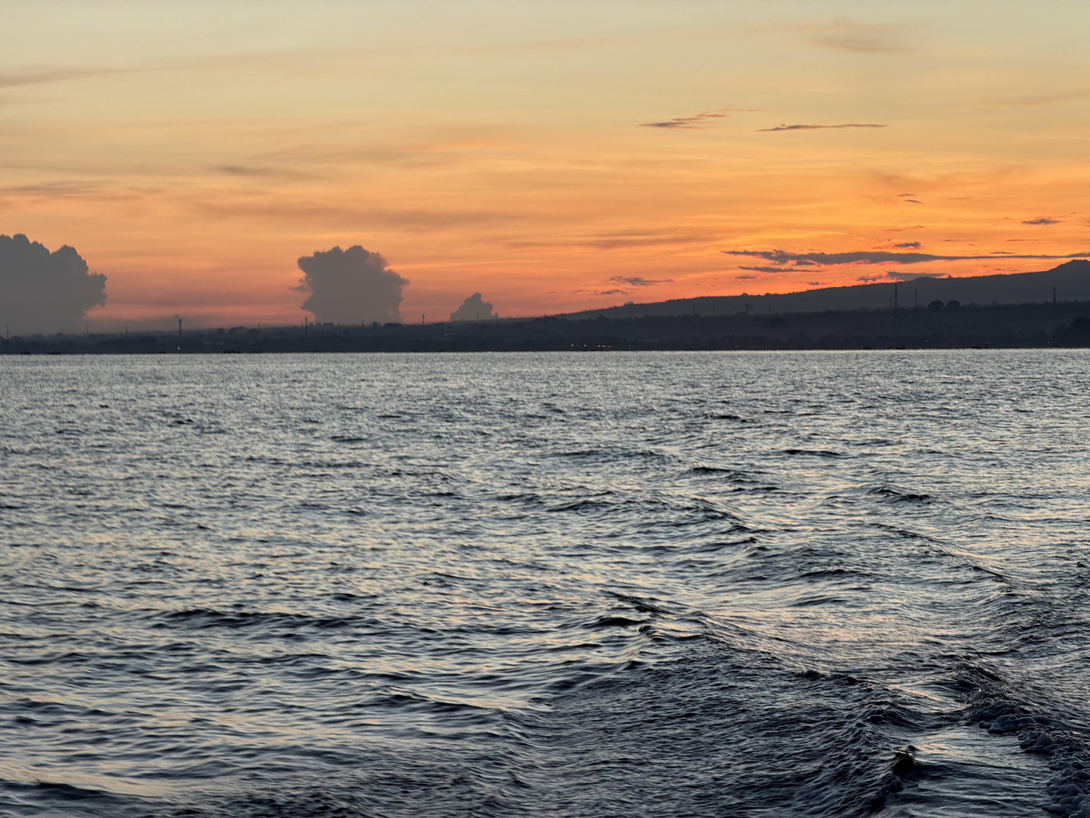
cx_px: 545
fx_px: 3149
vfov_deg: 14.8
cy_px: 409
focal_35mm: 100
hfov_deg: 19.6
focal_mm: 16.89
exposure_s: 1/121
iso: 64
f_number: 2.8
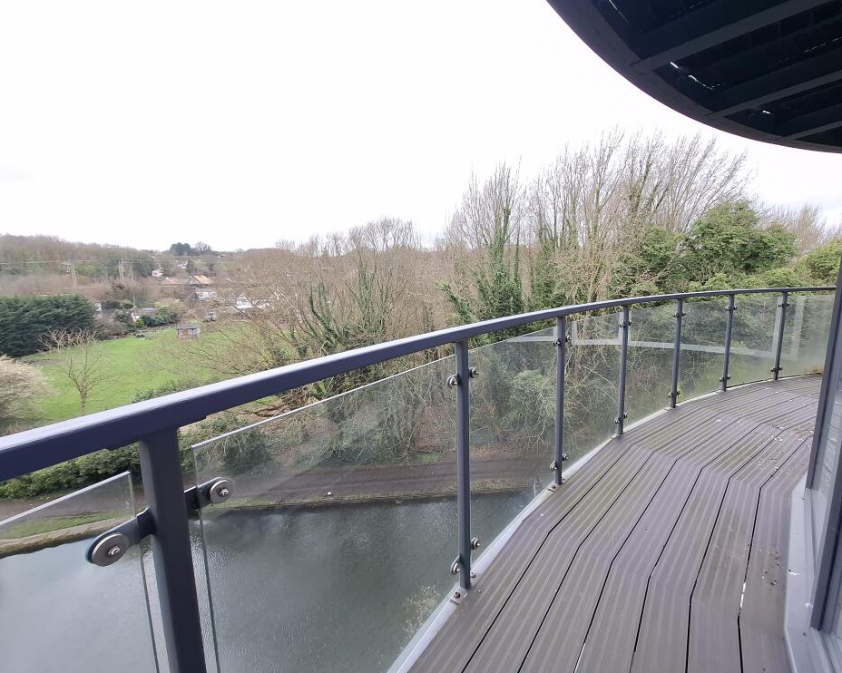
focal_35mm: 14
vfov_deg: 87.9
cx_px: 463
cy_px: 329
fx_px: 349
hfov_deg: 100.4
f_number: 2.2
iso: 40
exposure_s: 1/122
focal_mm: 1.74
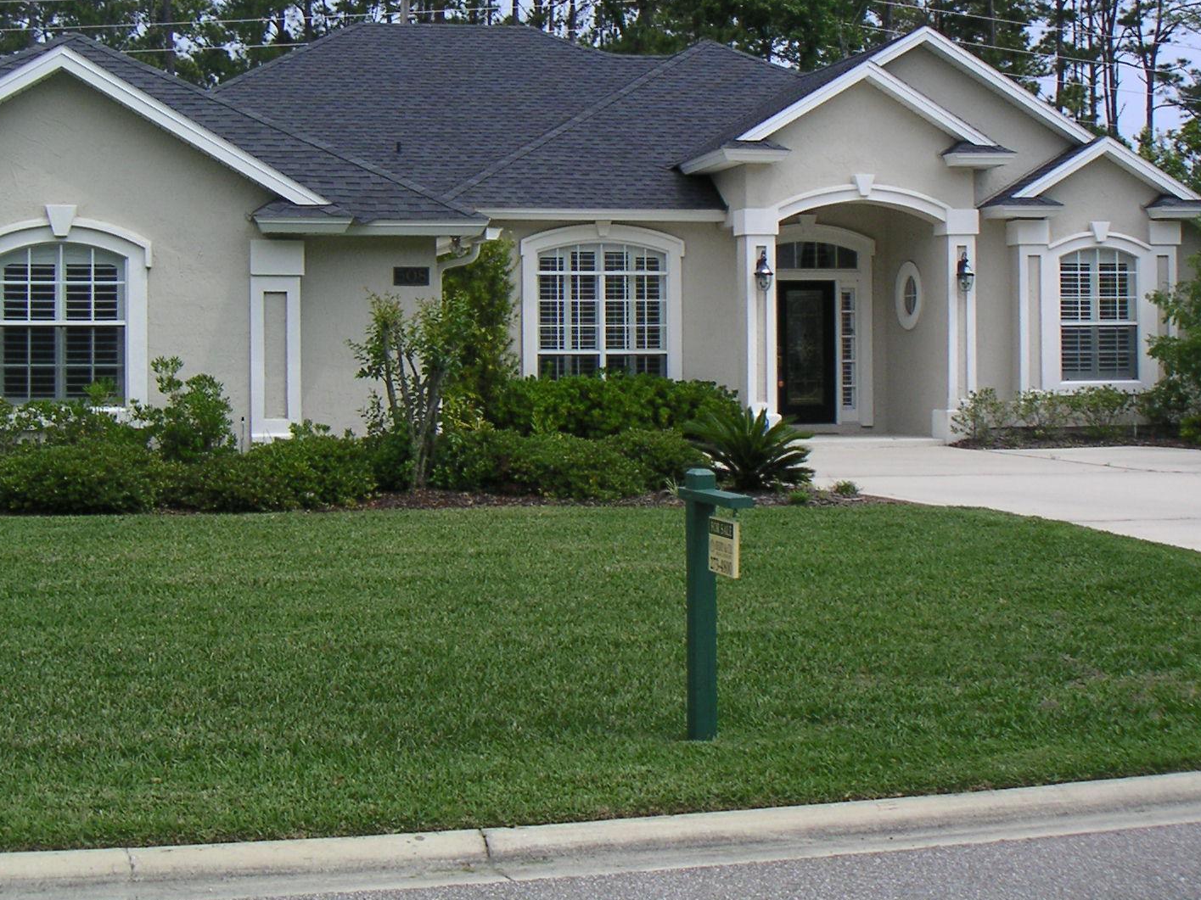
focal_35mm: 55
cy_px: 254
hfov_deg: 34.9
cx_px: 557
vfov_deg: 26.3
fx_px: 1908
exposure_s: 1/180
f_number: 6.7
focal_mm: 6
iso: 50
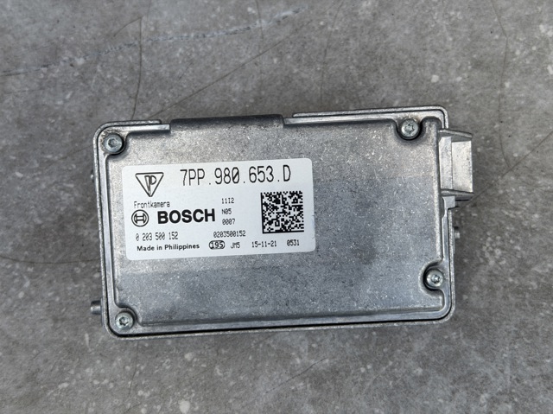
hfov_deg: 39.7
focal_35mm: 48
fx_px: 766
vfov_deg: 30.2
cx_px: 276
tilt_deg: -73.3
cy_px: 207
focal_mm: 6.76
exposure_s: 1/472
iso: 64
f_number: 1.78
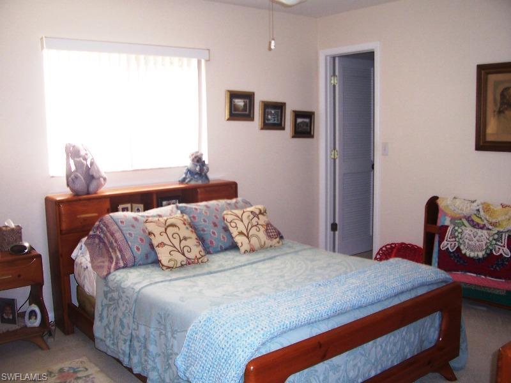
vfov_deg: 41.8
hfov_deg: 54.0
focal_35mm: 34
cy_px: 192
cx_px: 256
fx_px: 502
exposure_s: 1/60
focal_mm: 5.6
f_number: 2.7
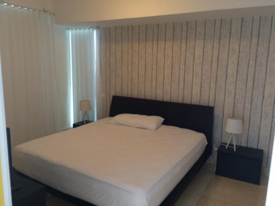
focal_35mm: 29
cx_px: 138
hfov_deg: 61.7
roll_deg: -1.8
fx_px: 230
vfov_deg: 48.2
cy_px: 103
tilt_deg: -12.4
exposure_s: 1/30
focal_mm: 4.15
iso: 160
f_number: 2.2
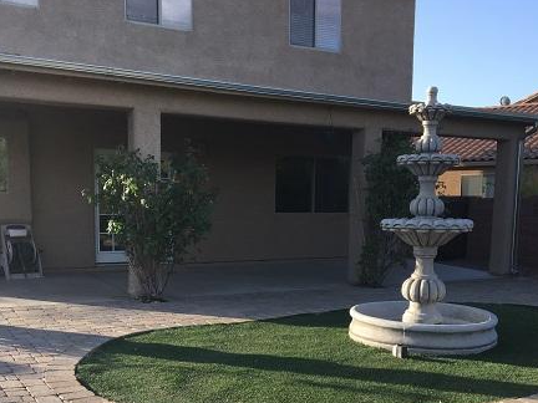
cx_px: 274
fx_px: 668
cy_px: 274
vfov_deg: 33.3
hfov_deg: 43.8
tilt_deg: -6.8
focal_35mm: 43
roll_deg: -0.9
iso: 32
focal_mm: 4.15
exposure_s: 1/610
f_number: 2.2
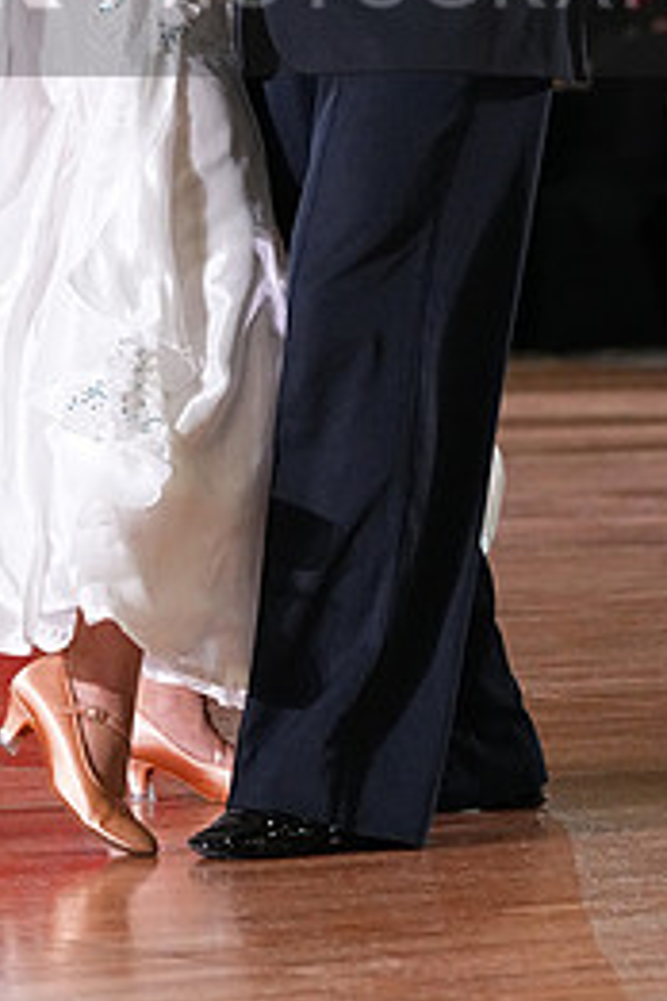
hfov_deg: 4.6
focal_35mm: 300
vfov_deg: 6.8
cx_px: 332
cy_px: -50
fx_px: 8337
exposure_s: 1/400
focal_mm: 135
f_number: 5
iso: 6400
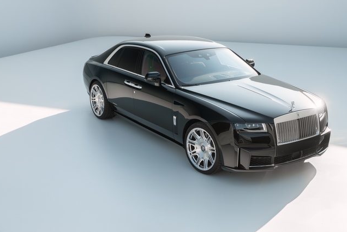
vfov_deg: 24.6
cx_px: 184
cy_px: 106
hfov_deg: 36.2
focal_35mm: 55
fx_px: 530
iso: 125
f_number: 7.1
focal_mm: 50
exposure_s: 1/100
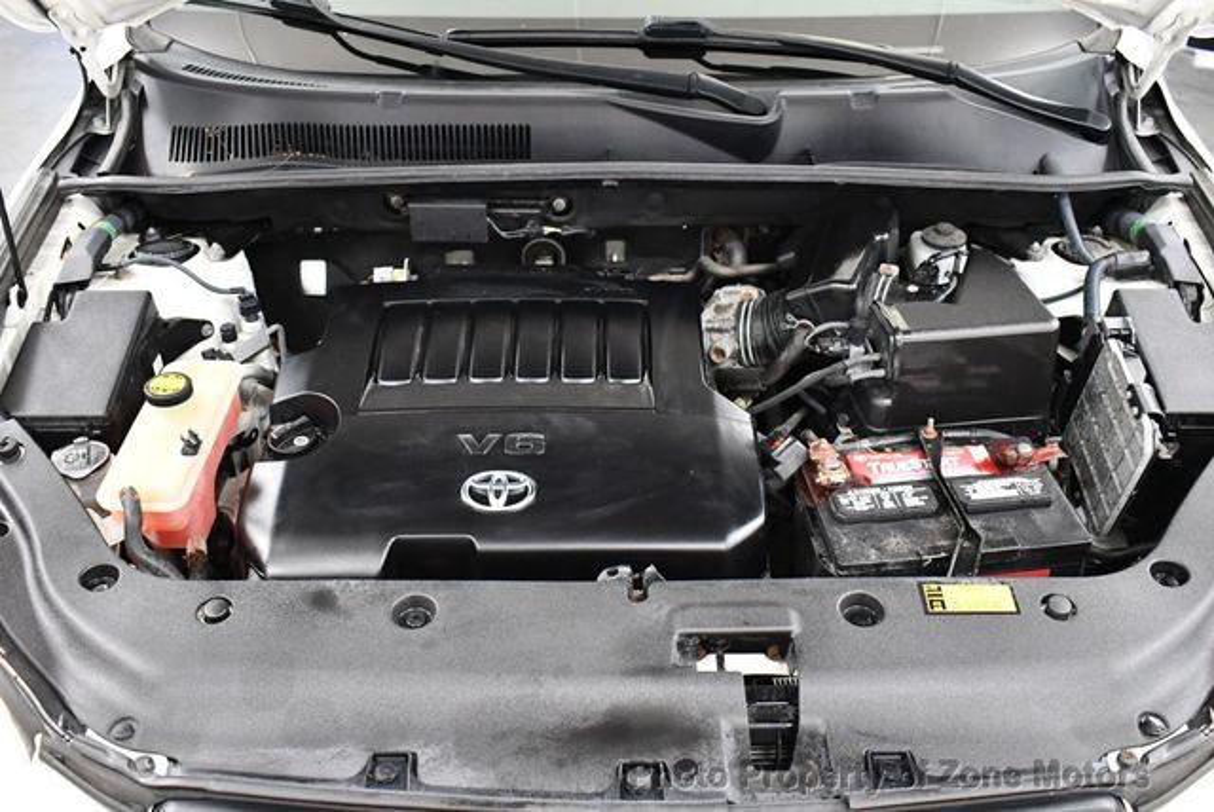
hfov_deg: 53.1
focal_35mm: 36
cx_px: 607
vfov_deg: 36.9
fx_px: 1215
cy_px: 406
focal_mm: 18
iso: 3200
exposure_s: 1/100
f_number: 3.5
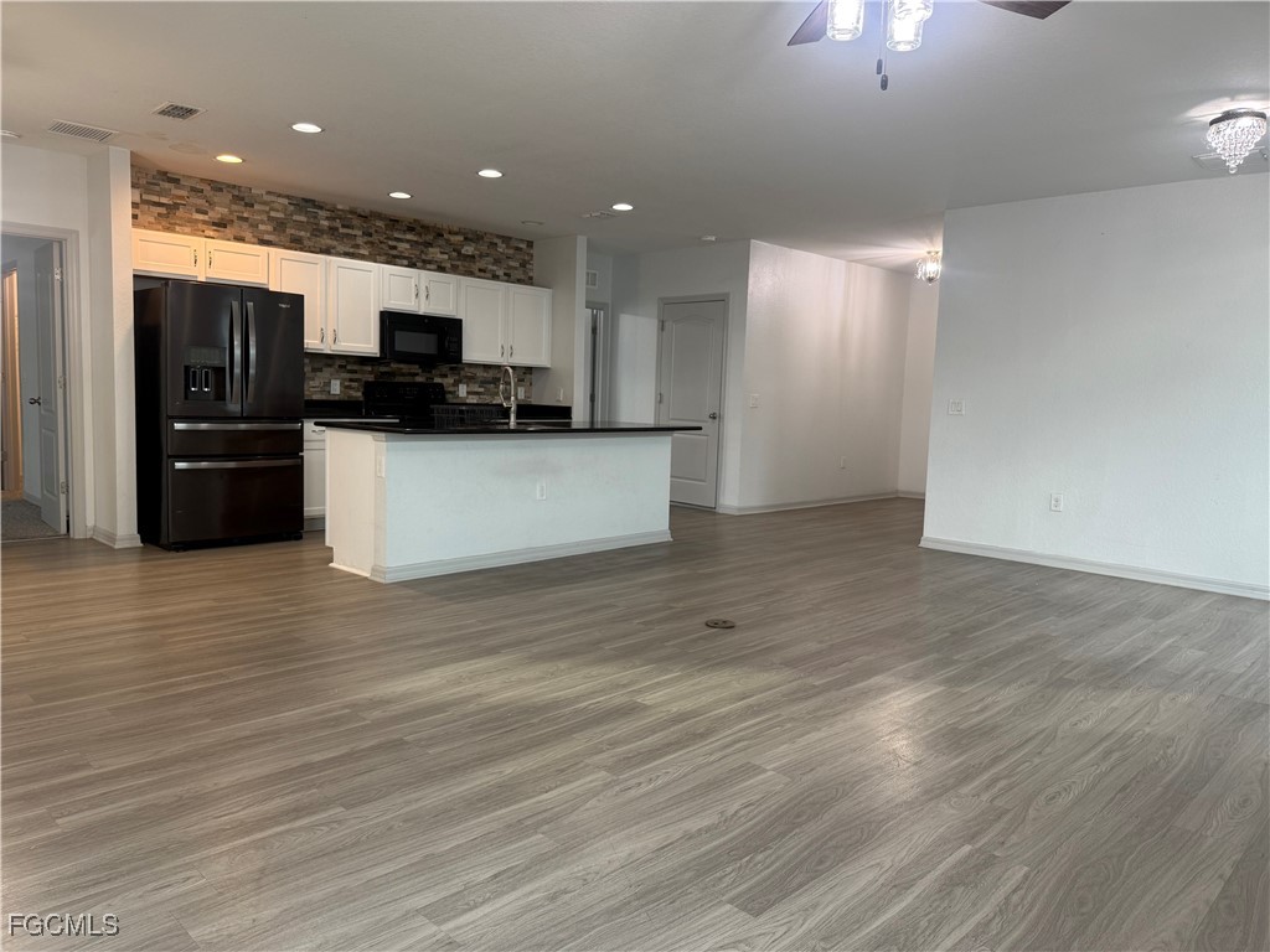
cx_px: 635
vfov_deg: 56.8
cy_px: 476
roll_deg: -2.3
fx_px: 881
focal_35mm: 24
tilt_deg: -4.9
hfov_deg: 71.6
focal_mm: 6.76
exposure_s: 1/60
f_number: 1.78
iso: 100
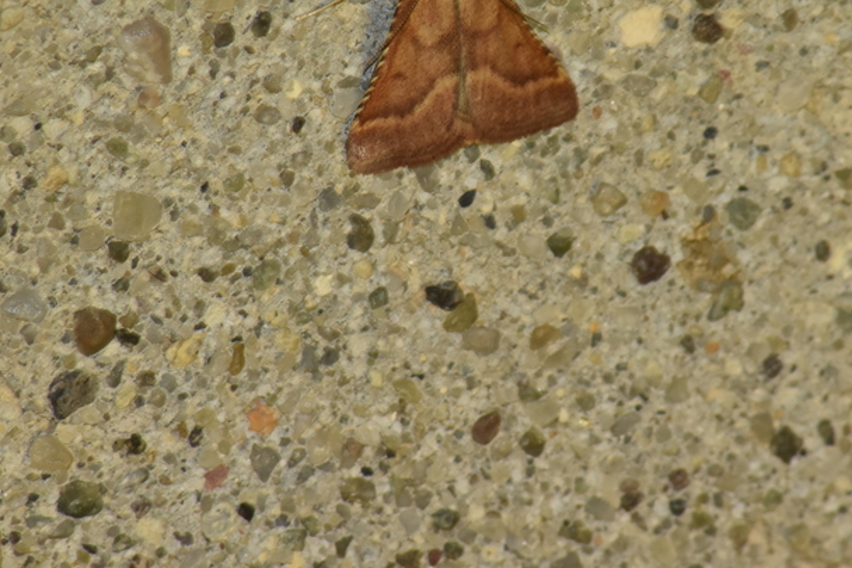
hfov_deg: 2.9
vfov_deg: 1.9
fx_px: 16821
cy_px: 165
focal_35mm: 711
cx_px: 460
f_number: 20
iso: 640
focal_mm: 300
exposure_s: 1/60
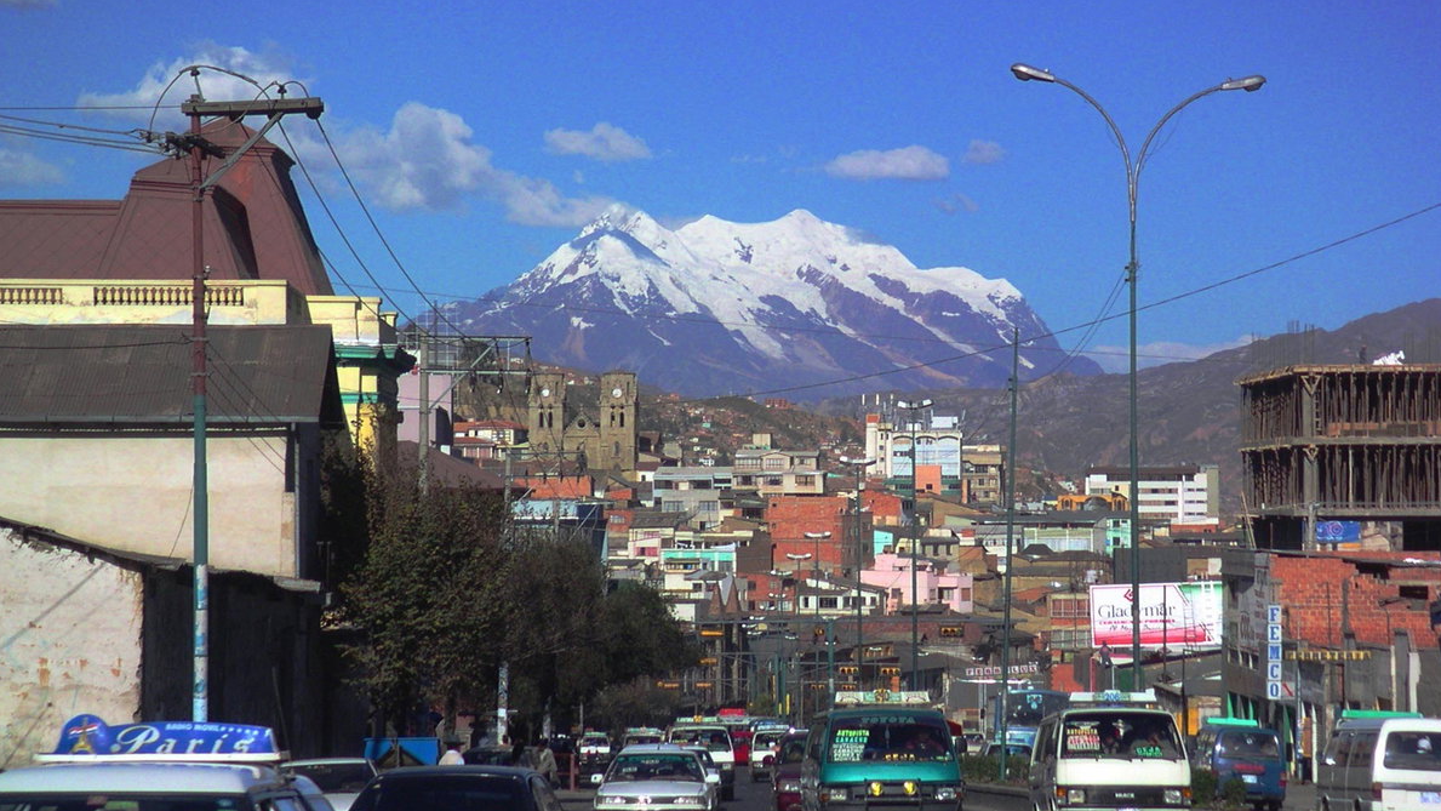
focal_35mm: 122
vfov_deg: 9.9
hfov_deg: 17.6
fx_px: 4662
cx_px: 717
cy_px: 427
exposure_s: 1/190
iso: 50
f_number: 8.5
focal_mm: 17.1
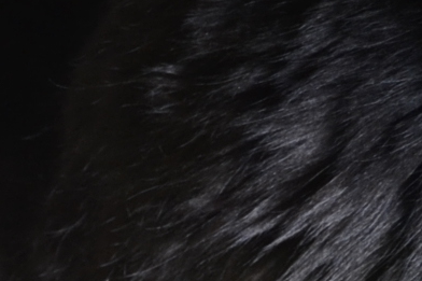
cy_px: 528
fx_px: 4546
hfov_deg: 5.3
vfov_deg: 3.5
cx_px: 185
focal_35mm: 388
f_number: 5.3
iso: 400
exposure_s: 1/25
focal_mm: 44
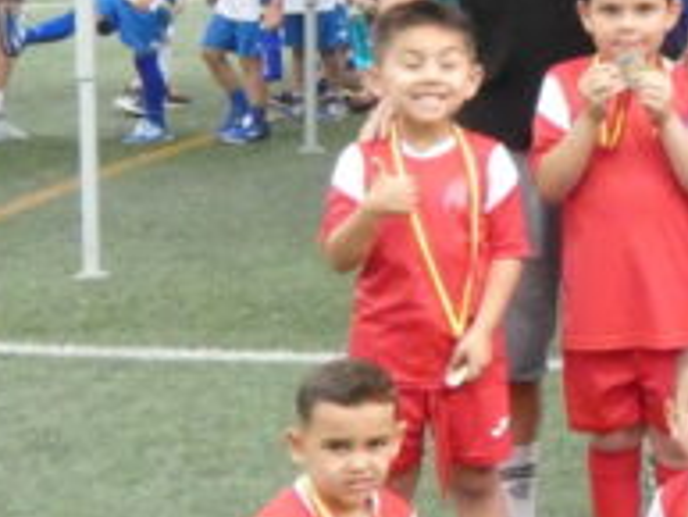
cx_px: 1262
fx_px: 3242
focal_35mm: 163
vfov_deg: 9.1
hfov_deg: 11.2
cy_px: -14
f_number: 5.6
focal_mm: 7.3
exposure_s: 1/800
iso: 1600
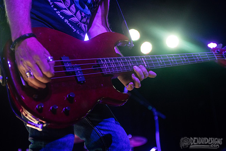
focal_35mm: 62
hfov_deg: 32.4
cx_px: 113
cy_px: 76
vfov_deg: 21.9
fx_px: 389
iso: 3200
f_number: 3.2
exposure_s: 1/200
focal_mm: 62
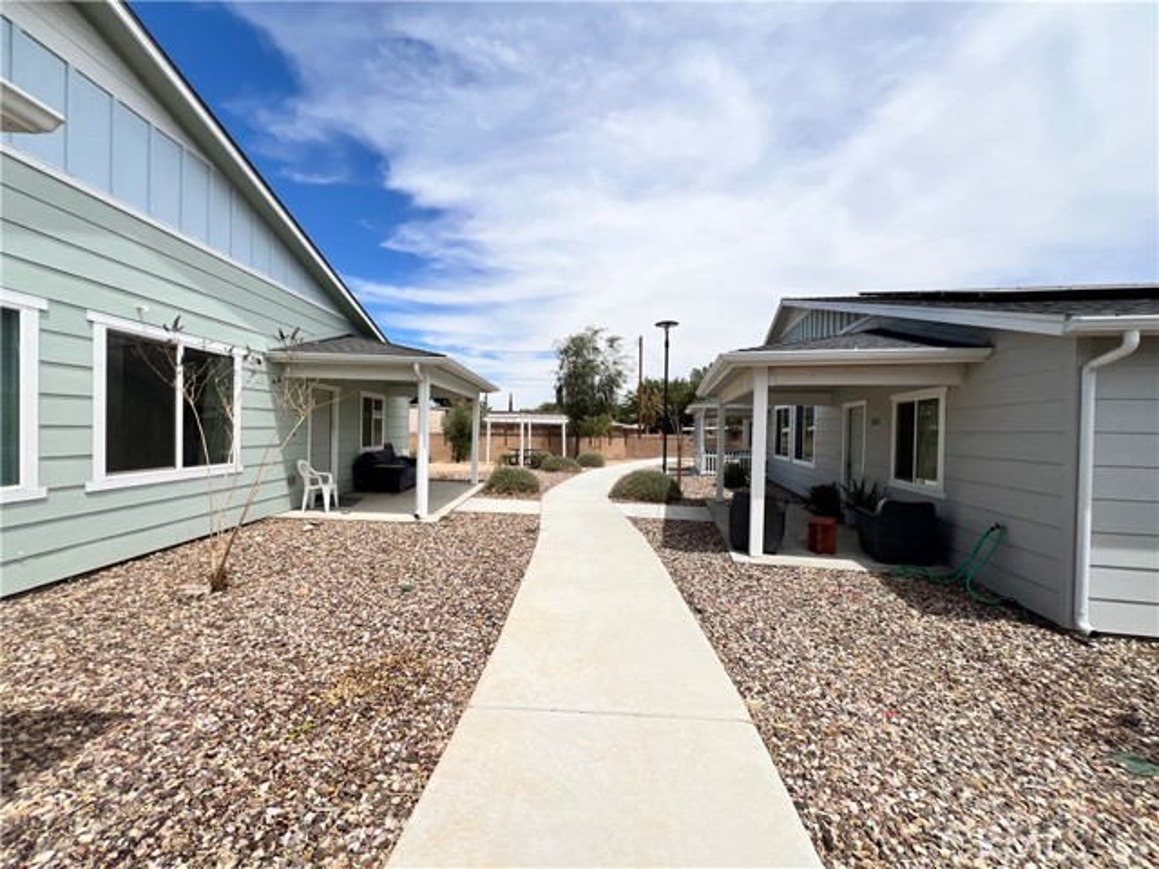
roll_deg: -1.0
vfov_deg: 89.9
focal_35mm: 13
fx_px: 435
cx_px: 580
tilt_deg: +0.4
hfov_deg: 106.2
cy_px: 434
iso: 32
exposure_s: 1/2874
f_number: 1.8
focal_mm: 1.57
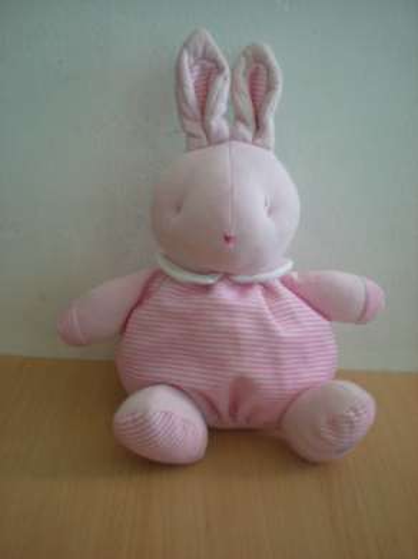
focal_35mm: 38
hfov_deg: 37.7
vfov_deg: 49.0
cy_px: 280
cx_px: 209
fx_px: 612
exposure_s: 1/34.4
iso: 200
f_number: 3.1
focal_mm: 6.3
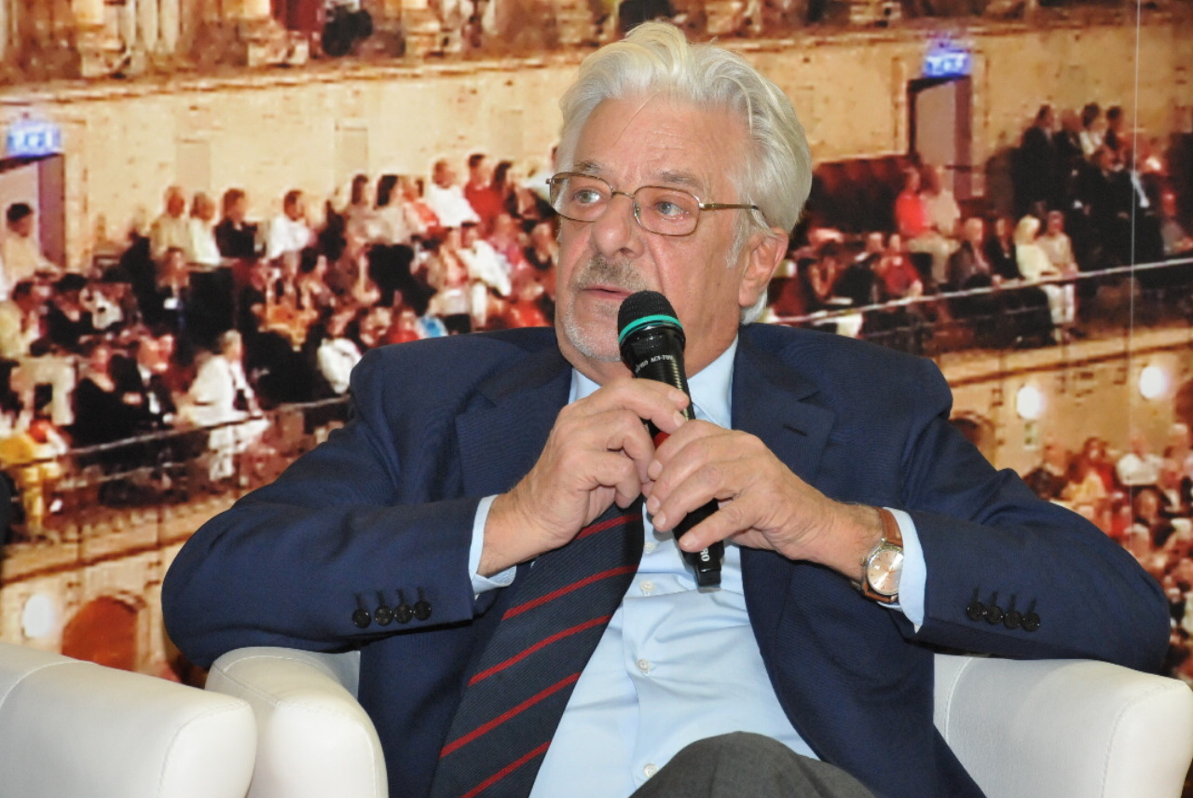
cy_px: 399
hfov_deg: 12.2
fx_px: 5572
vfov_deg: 8.2
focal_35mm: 168
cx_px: 596
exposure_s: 1/60
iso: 2000
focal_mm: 112
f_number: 9
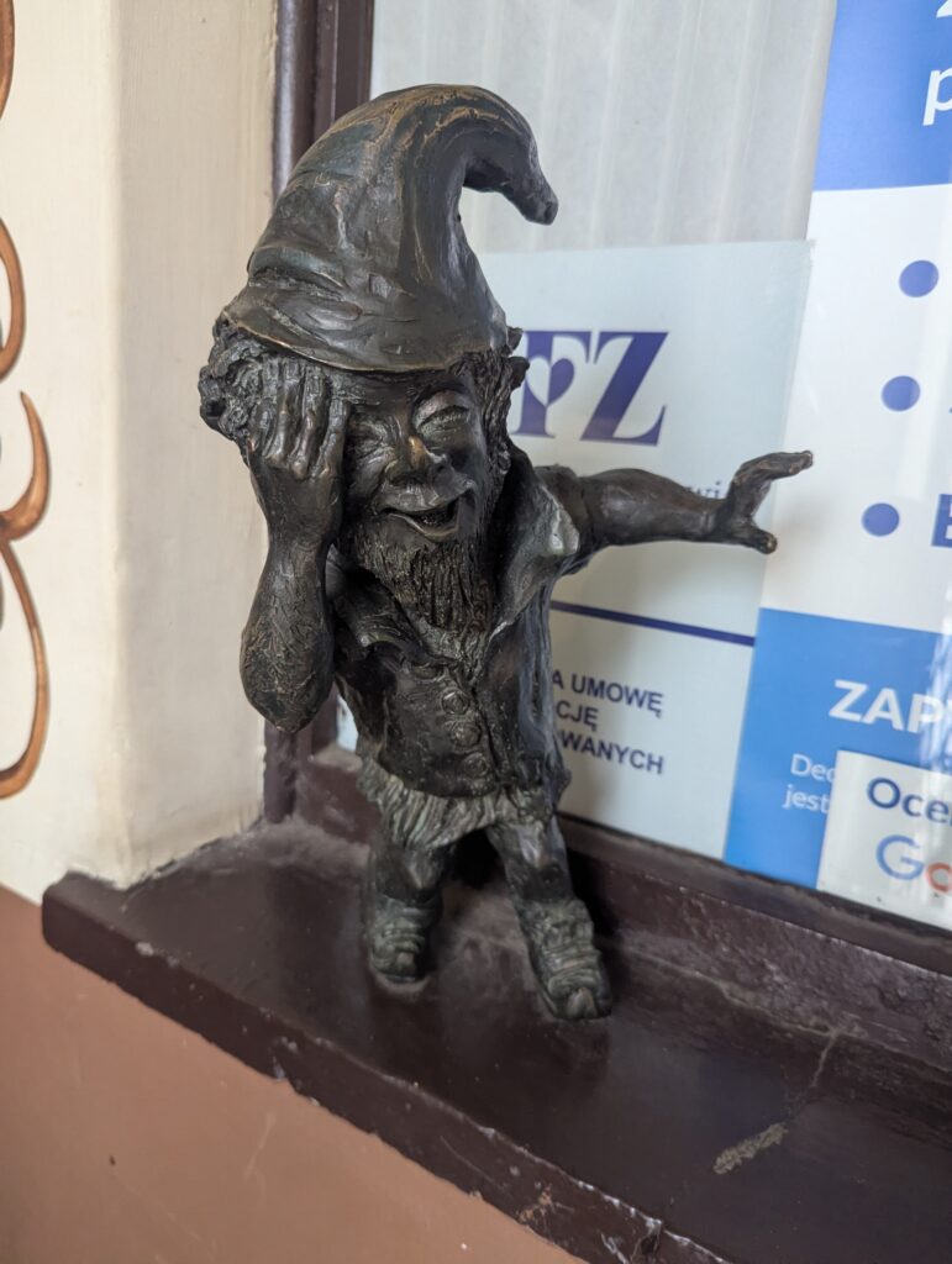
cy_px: 632
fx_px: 878
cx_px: 476
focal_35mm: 24
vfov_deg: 71.5
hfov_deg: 56.9
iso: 1034
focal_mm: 6.81
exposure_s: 1/100
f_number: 1.85
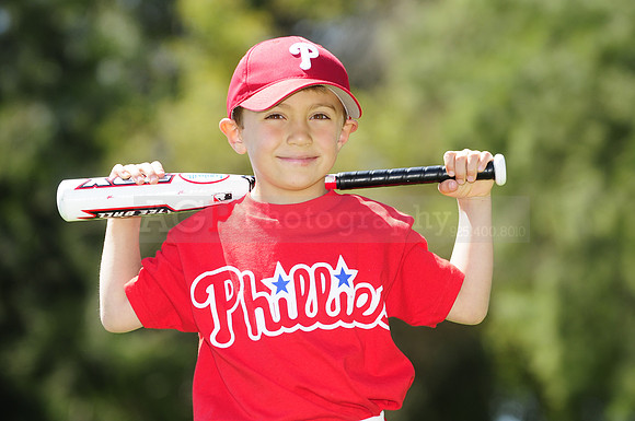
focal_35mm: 180
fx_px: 3171
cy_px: 210
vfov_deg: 7.6
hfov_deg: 11.4
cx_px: 318
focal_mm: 120
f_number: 3.5
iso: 200
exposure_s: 1/1000
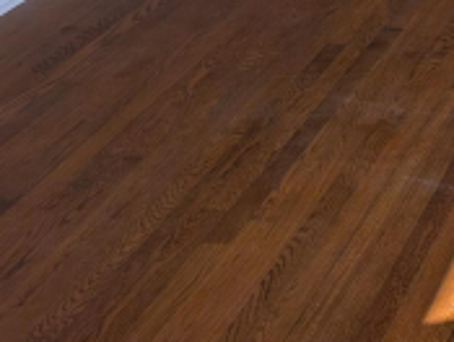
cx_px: 726
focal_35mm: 91
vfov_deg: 14.4
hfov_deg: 18.4
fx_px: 1196
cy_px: -272
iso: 21
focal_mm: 6.9
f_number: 1.68
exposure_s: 1/256
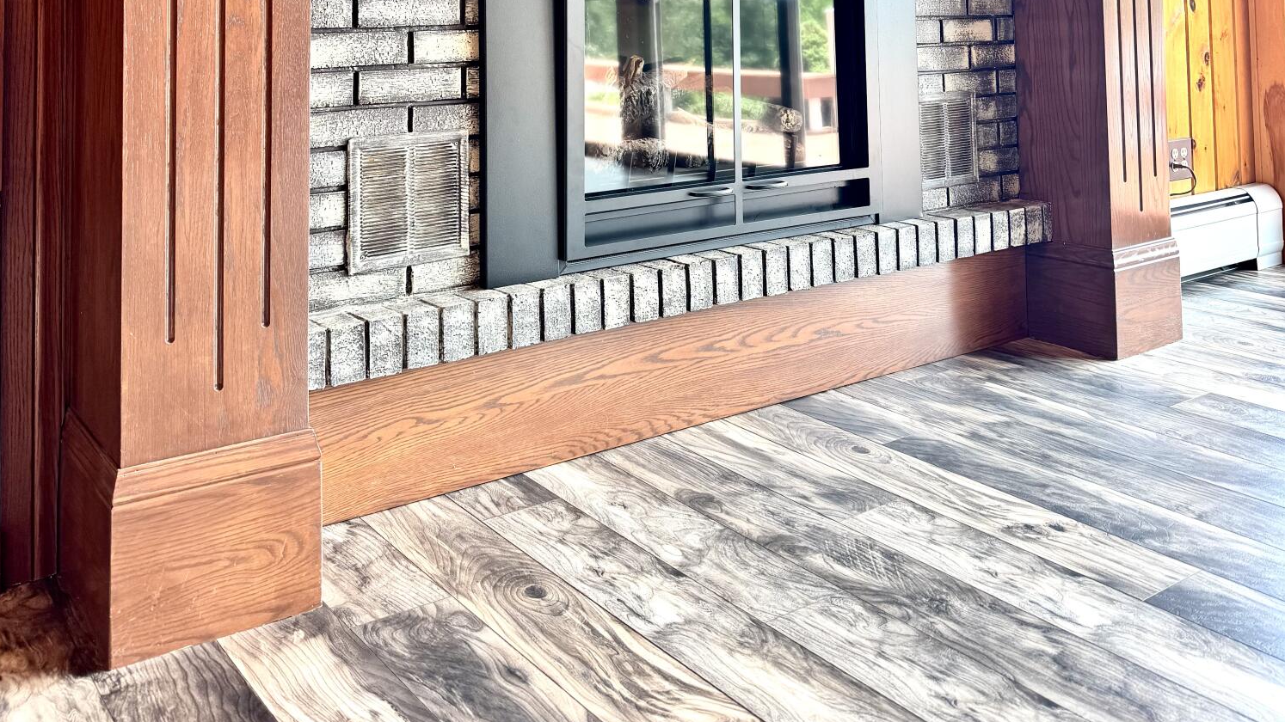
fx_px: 1192
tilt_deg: +2.1
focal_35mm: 35
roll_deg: +2.0
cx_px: 642
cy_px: -52
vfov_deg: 30.5
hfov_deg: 56.6
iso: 80
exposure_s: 1/120
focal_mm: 6.76
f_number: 1.78
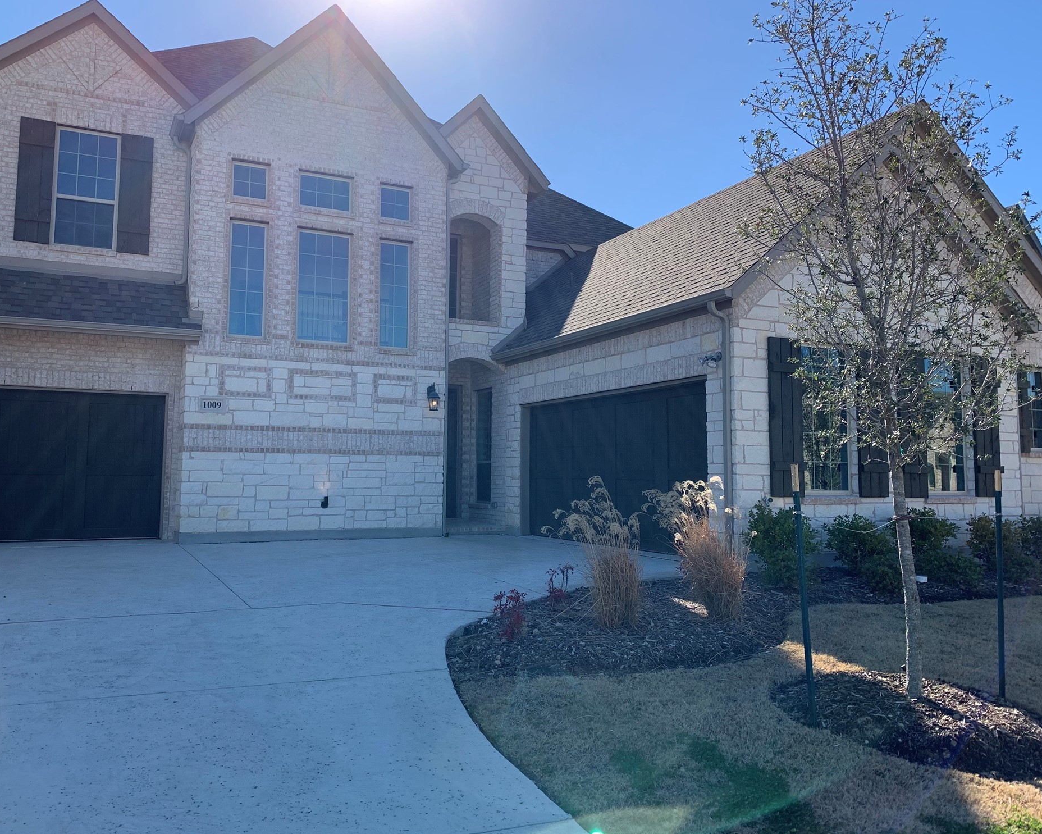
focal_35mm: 28
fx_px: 864
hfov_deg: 62.1
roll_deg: -1.3
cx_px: 478
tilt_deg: +5.6
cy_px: 404
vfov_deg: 51.5
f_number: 1.8
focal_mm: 4.25
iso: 25
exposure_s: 1/1585
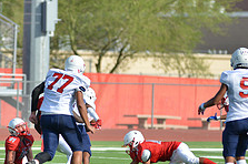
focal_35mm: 521
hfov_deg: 4.0
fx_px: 3584
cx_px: 52
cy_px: 127
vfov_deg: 2.6
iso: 100
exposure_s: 1/1600
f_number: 2.8
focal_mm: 200
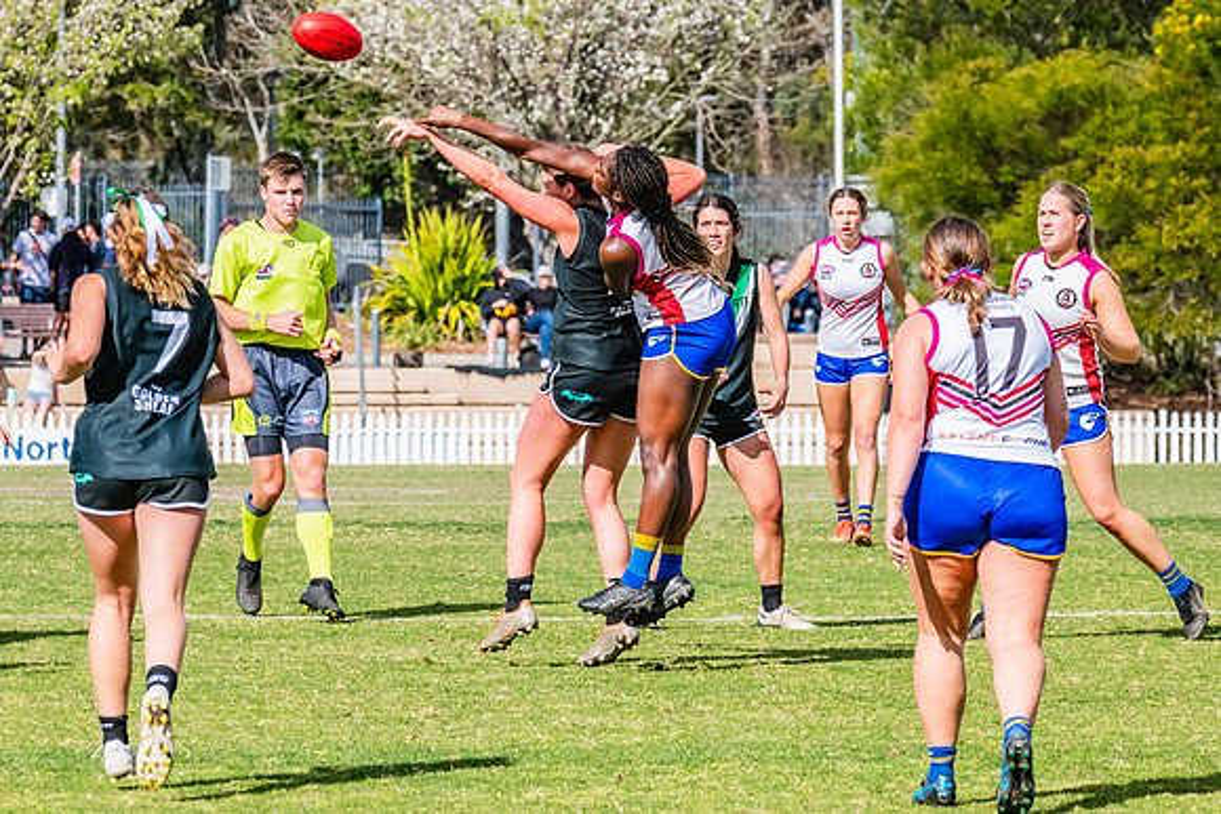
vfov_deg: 3.8
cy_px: 256
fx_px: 12331
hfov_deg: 5.7
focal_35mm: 363
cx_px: 506
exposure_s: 1/1250
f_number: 11
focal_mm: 240
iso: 800
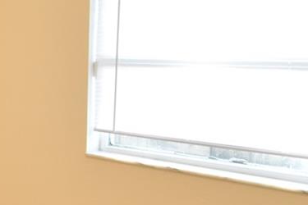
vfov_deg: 21.2
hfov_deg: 24.5
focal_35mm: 64
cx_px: -152
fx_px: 548
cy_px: 70
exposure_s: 1/125
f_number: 3.5
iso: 800
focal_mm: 10
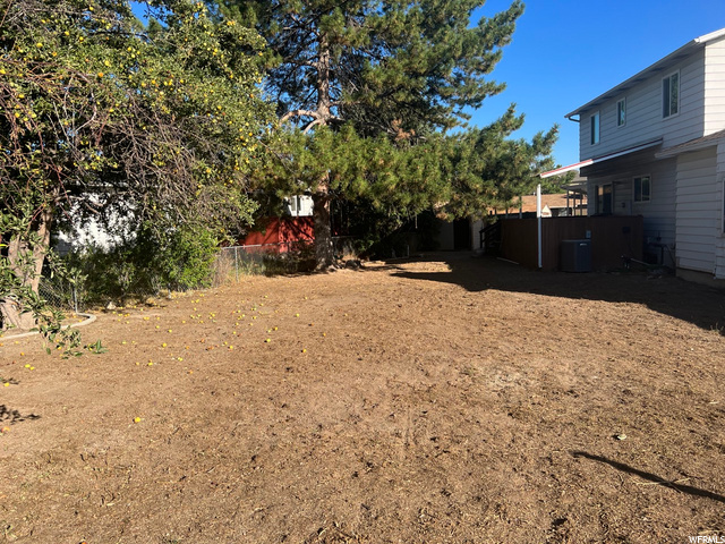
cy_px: 272
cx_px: 362
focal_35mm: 26
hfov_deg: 67.3
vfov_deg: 53.1
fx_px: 545
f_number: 1.5
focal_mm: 5.7
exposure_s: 1/2208
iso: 50
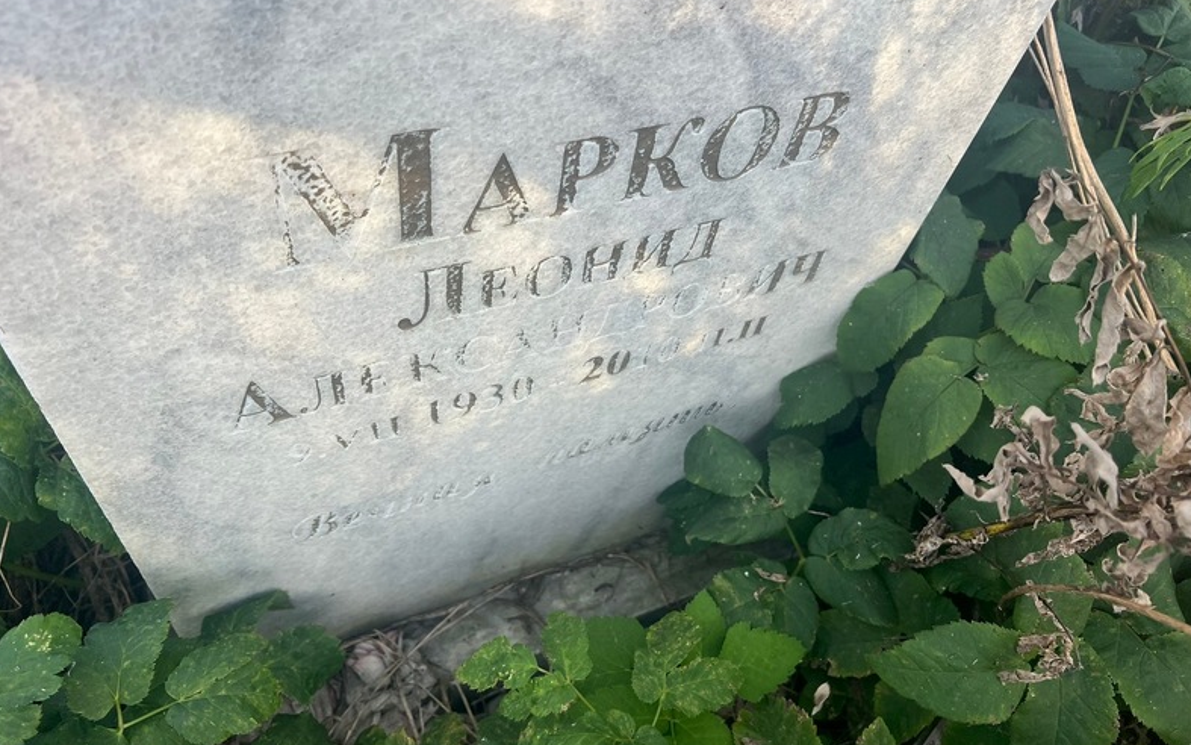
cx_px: 590
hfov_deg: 66.5
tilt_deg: -52.6
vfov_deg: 44.4
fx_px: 909
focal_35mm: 28
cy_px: 320
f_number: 1.5
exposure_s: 1/389
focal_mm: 5.7
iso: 50
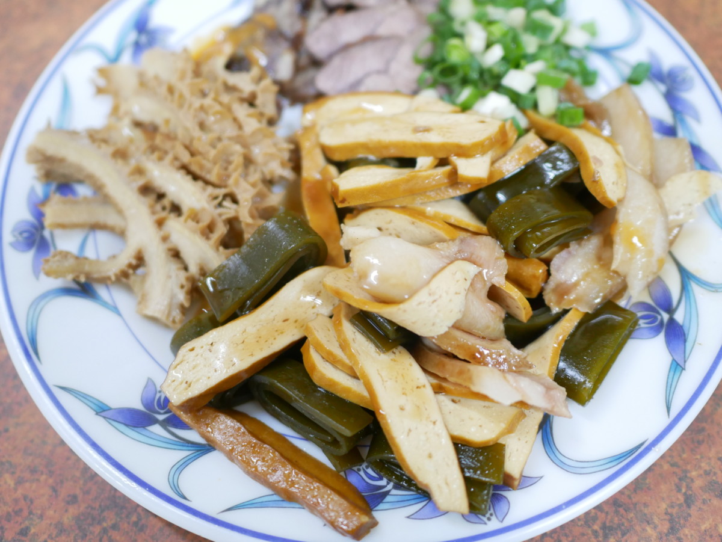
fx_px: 626
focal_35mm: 30
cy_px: 271
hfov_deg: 59.9
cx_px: 361
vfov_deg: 46.8
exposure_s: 1/60
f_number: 1.7
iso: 1000
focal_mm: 15
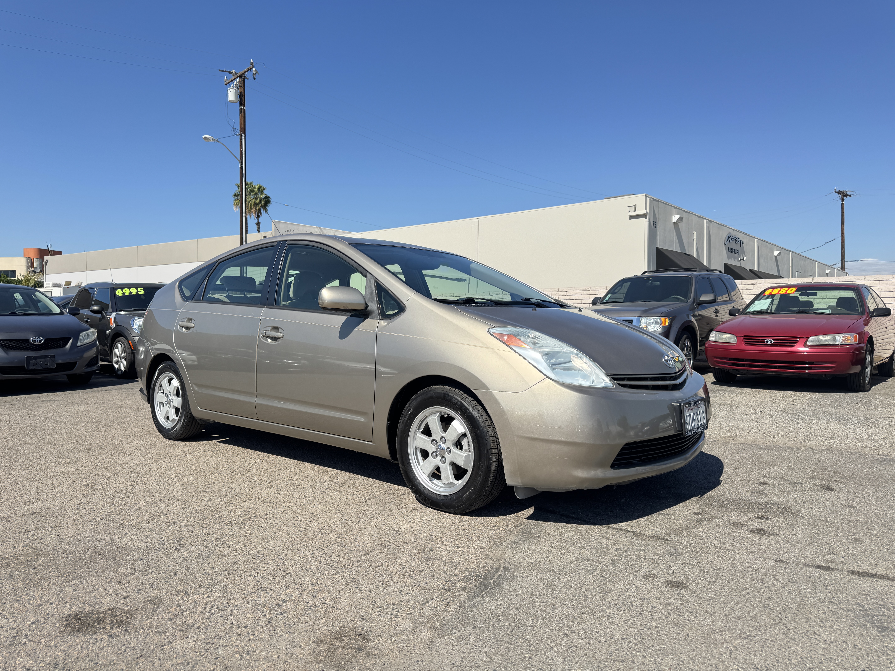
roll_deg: -0.9
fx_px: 621
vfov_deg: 56.8
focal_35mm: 24
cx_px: 448
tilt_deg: -1.1
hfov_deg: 71.6
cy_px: 336
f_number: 1.78
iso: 80
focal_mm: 6.76
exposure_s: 1/2604
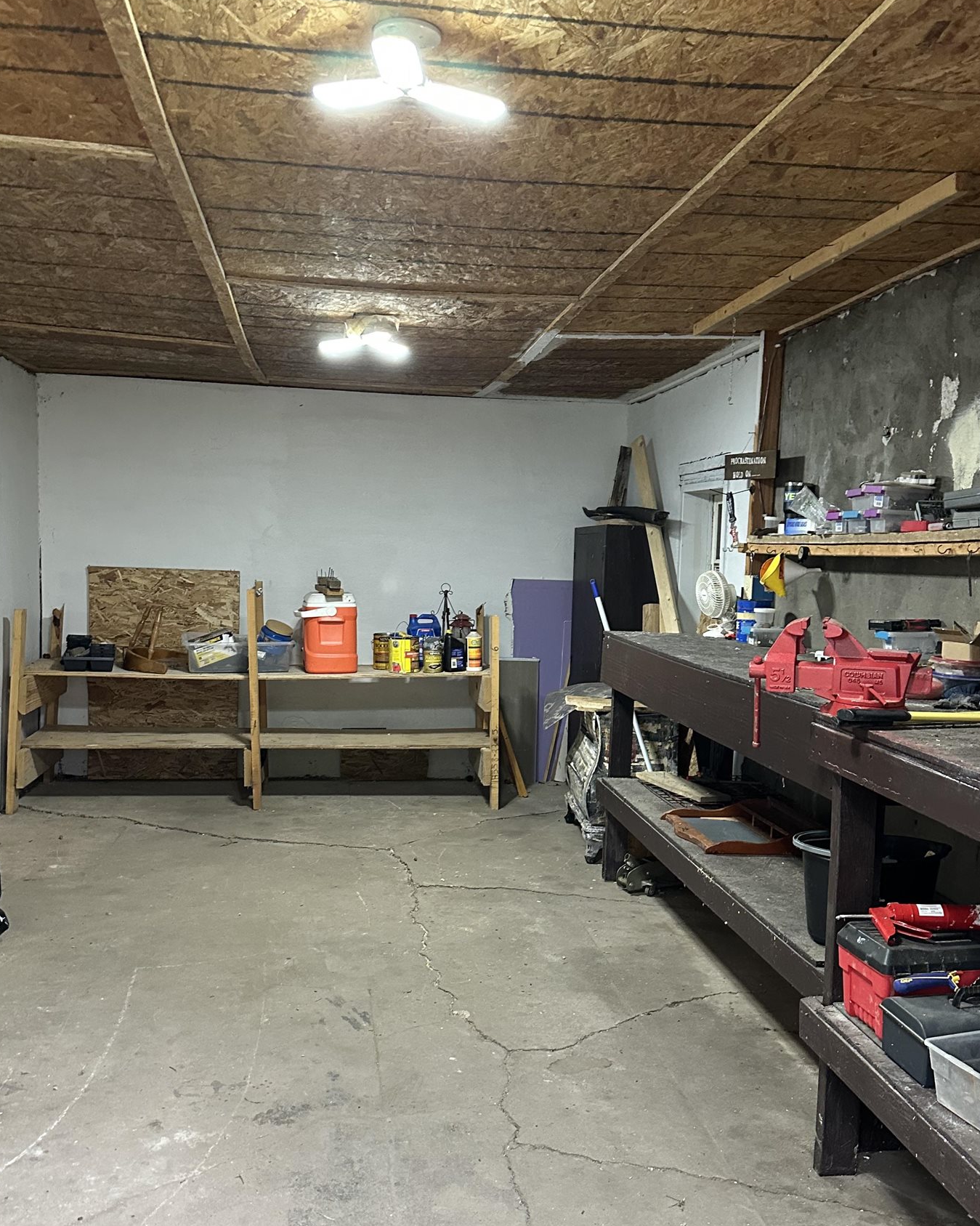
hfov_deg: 45.8
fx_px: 1160
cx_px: 491
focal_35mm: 32
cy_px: 652
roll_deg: -3.5
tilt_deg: -3.7
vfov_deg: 55.6
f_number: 1.78
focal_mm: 6.86
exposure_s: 1/60
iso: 500
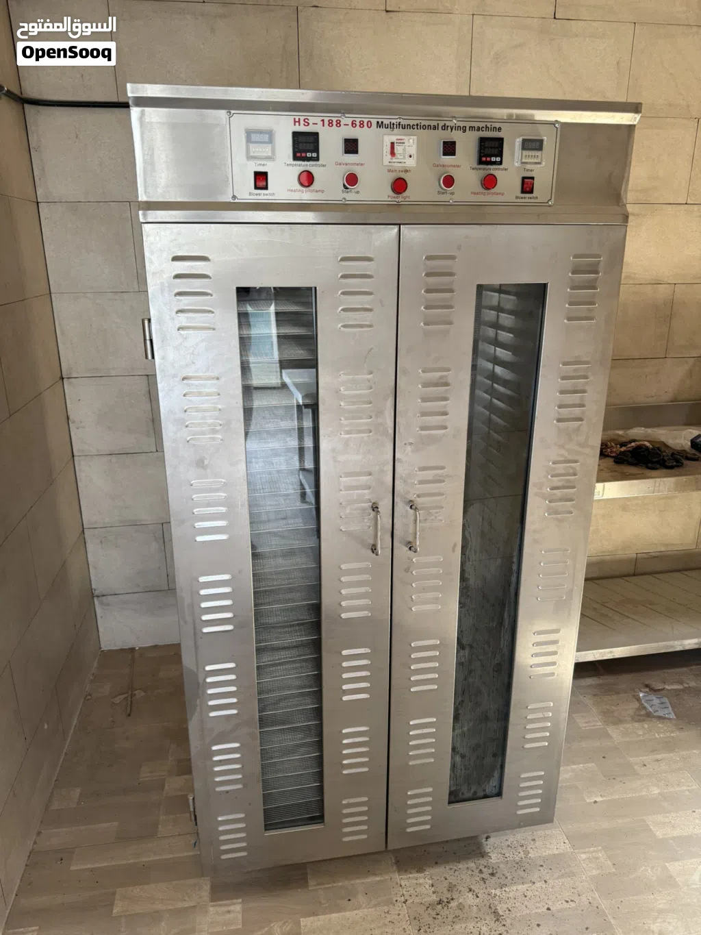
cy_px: 468
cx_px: 350
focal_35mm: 24
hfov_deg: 56.8
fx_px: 648
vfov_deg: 71.6
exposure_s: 1/66
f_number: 1.78
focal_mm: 6.76
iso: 200
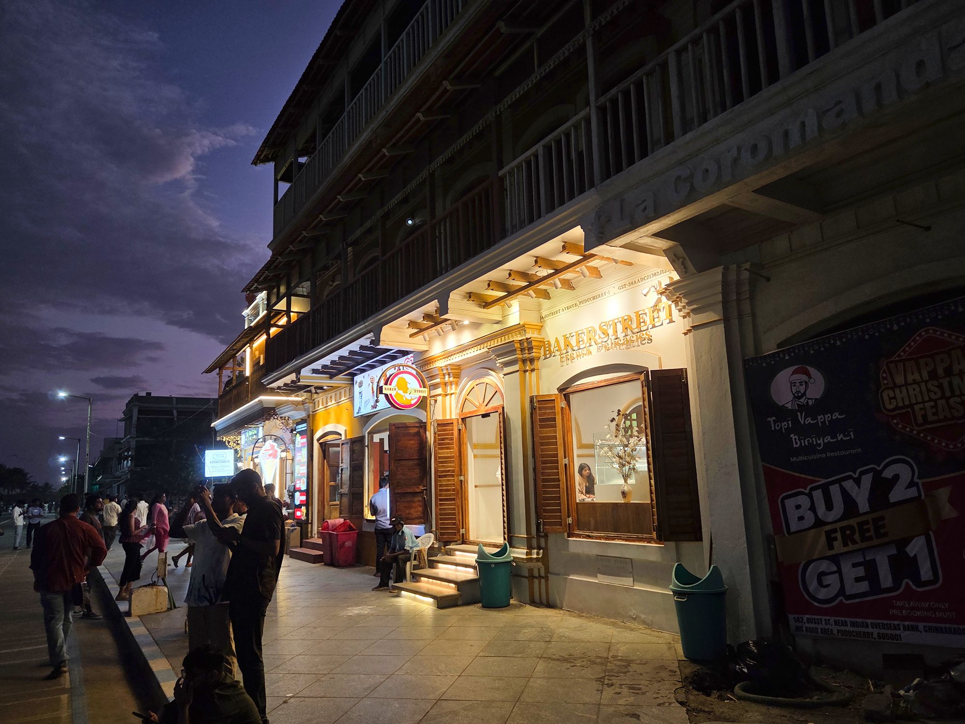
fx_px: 641
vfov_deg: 58.9
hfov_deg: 73.9
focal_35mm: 23
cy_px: 362
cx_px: 482
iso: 80
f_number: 1.8
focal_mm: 5.4
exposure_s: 1/100
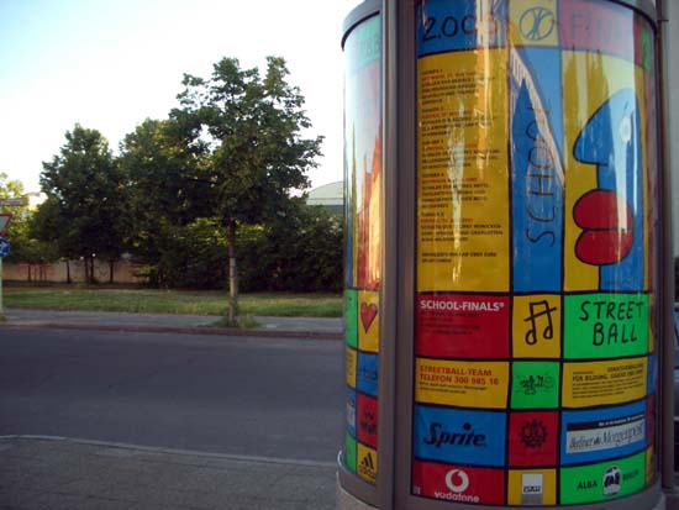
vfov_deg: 40.7
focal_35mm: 35
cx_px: 340
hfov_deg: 52.6
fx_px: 687
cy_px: 255
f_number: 2.6
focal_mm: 5.8
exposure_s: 1/200
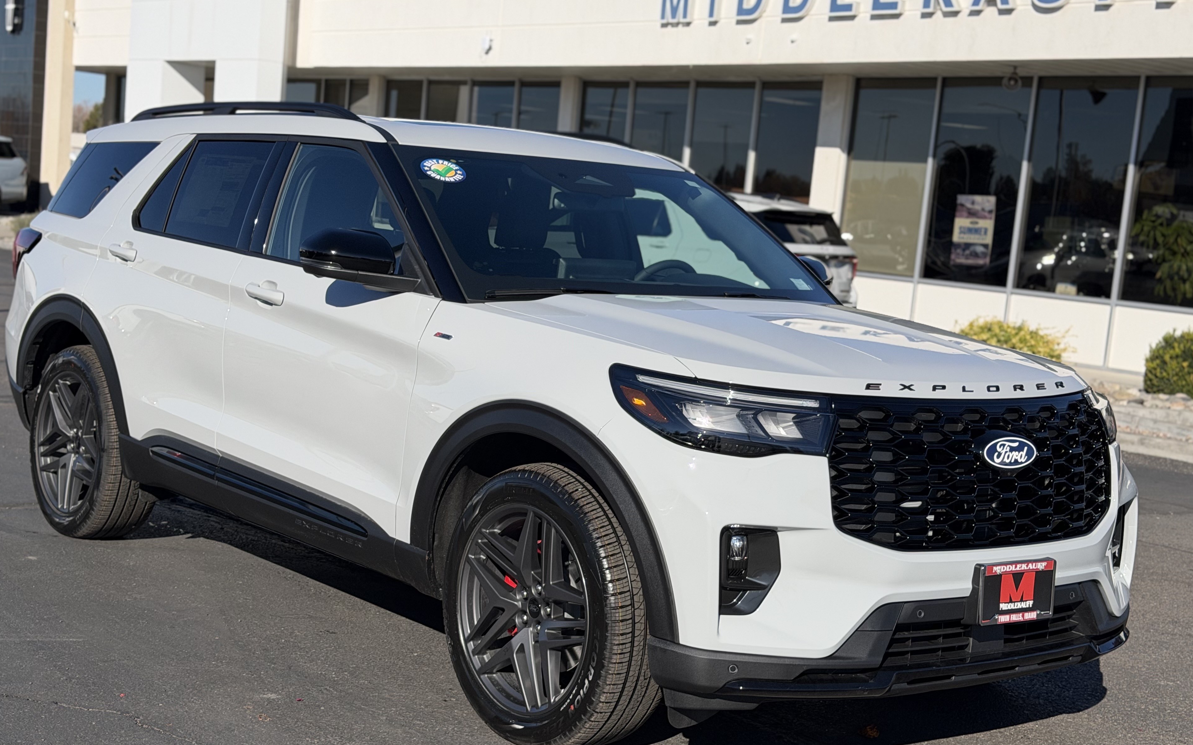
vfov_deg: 24.0
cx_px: 566
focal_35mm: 54
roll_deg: -5.2
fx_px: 1756
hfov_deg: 37.5
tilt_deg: -7.1
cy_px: 382
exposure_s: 1/6536
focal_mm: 6.76
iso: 64
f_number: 1.78
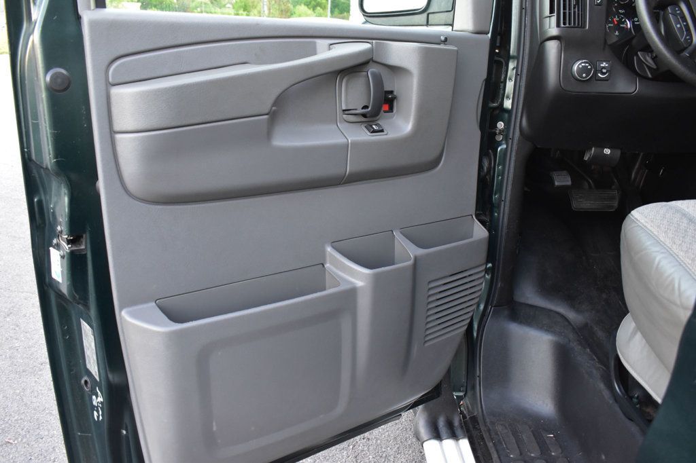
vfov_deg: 41.7
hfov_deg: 59.5
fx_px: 609
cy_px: 232
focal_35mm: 32
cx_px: 348
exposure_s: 1/15
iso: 1250
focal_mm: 21
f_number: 6.3
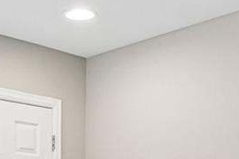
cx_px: 89
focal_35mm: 89
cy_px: 227
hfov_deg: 22.8
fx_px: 591
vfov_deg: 14.5
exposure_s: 1/30
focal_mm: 10
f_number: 8
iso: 800
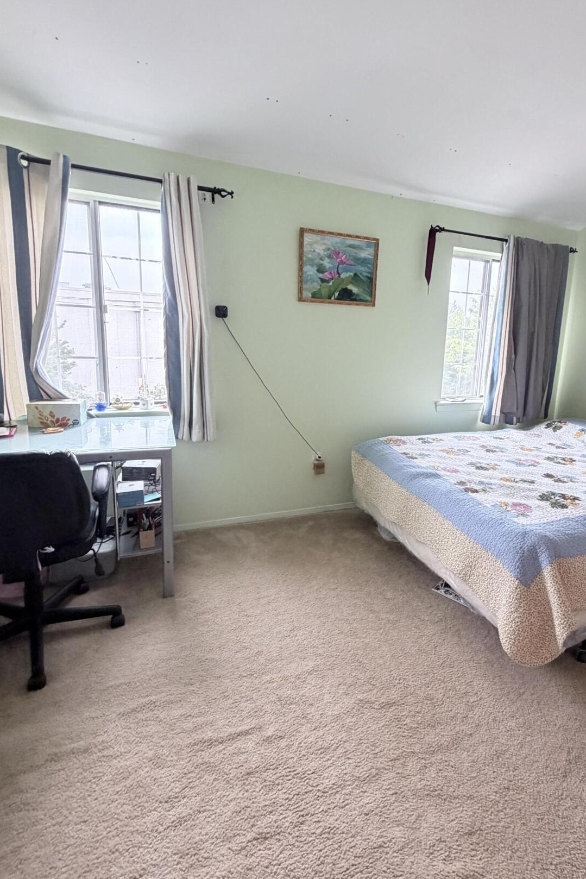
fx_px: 439
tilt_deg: -10.4
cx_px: 353
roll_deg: -3.0
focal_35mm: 18
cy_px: 411
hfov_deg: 66.7
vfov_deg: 89.9
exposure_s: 1/75
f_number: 2.2
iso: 320
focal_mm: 2.22
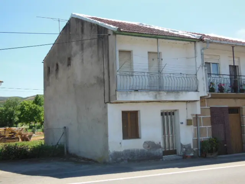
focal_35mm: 39
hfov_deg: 47.9
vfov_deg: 36.8
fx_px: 276
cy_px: 92
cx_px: 122
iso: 125
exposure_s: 1/500
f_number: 4.1
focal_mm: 6.9
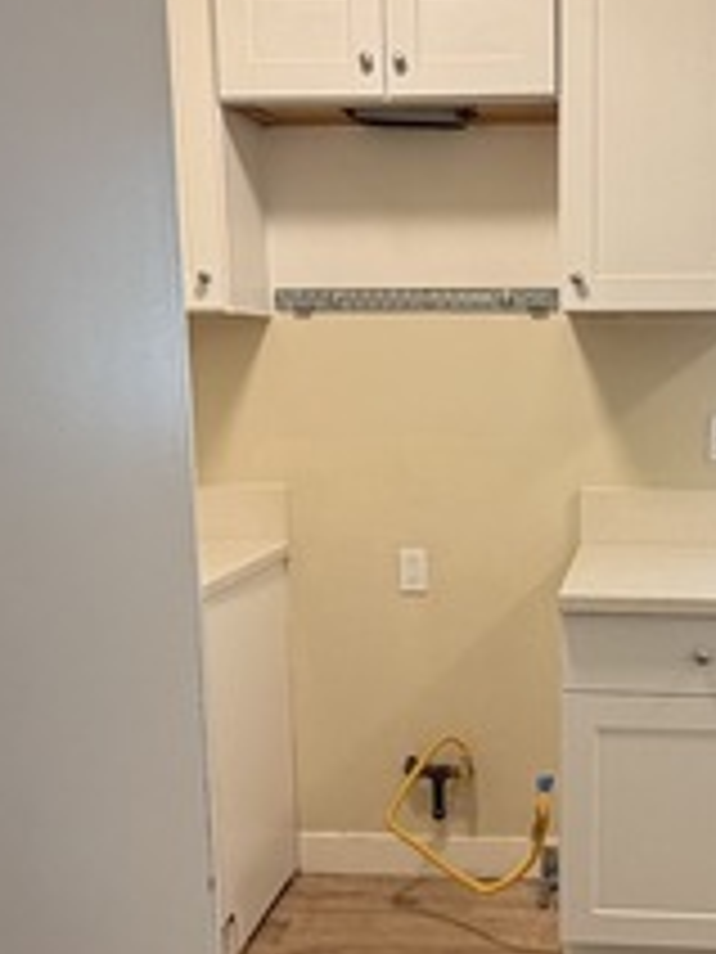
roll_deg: -0.4
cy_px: 601
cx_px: 572
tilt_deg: -10.0
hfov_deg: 32.0
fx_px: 1213
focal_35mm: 44
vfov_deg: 42.6
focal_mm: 2.22
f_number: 2.2
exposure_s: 1/60
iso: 200
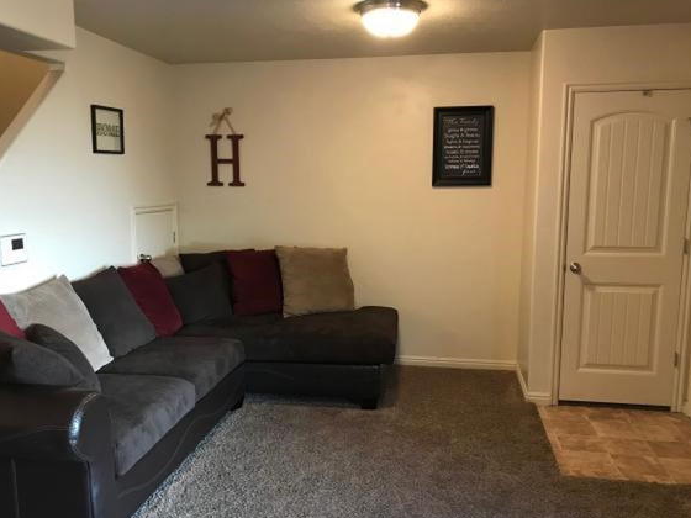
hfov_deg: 56.8
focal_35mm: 32
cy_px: 285
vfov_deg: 44.1
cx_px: 333
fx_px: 639
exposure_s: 1/15
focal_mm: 3.99
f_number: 1.8
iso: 100
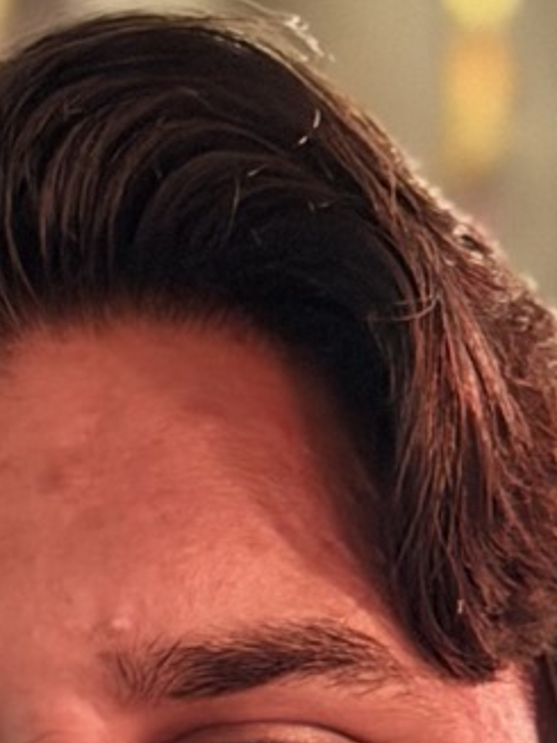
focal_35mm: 294
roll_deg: +1.1
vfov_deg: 6.7
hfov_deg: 5.1
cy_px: 868
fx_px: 6312
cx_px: 168
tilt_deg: -2.1
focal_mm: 6.76
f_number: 1.78
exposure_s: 1/18
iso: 800
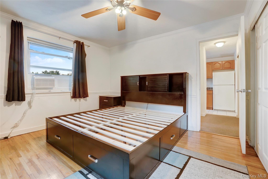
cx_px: 134
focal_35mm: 15
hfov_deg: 100.4
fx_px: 112
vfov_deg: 77.3
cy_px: 90
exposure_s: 1/6
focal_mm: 10
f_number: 9
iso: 800
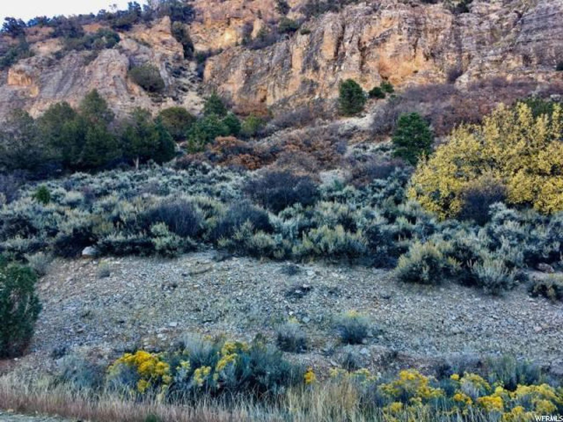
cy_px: 211
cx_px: 282
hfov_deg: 61.7
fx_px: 472
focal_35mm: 29
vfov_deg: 48.2
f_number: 2.2
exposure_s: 1/120
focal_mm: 4.15
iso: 32
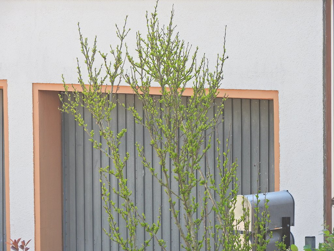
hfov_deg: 6.6
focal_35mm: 300
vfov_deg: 5.0
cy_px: 126
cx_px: 167
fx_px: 2895
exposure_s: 1/125
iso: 100
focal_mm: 53.7
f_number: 5.5
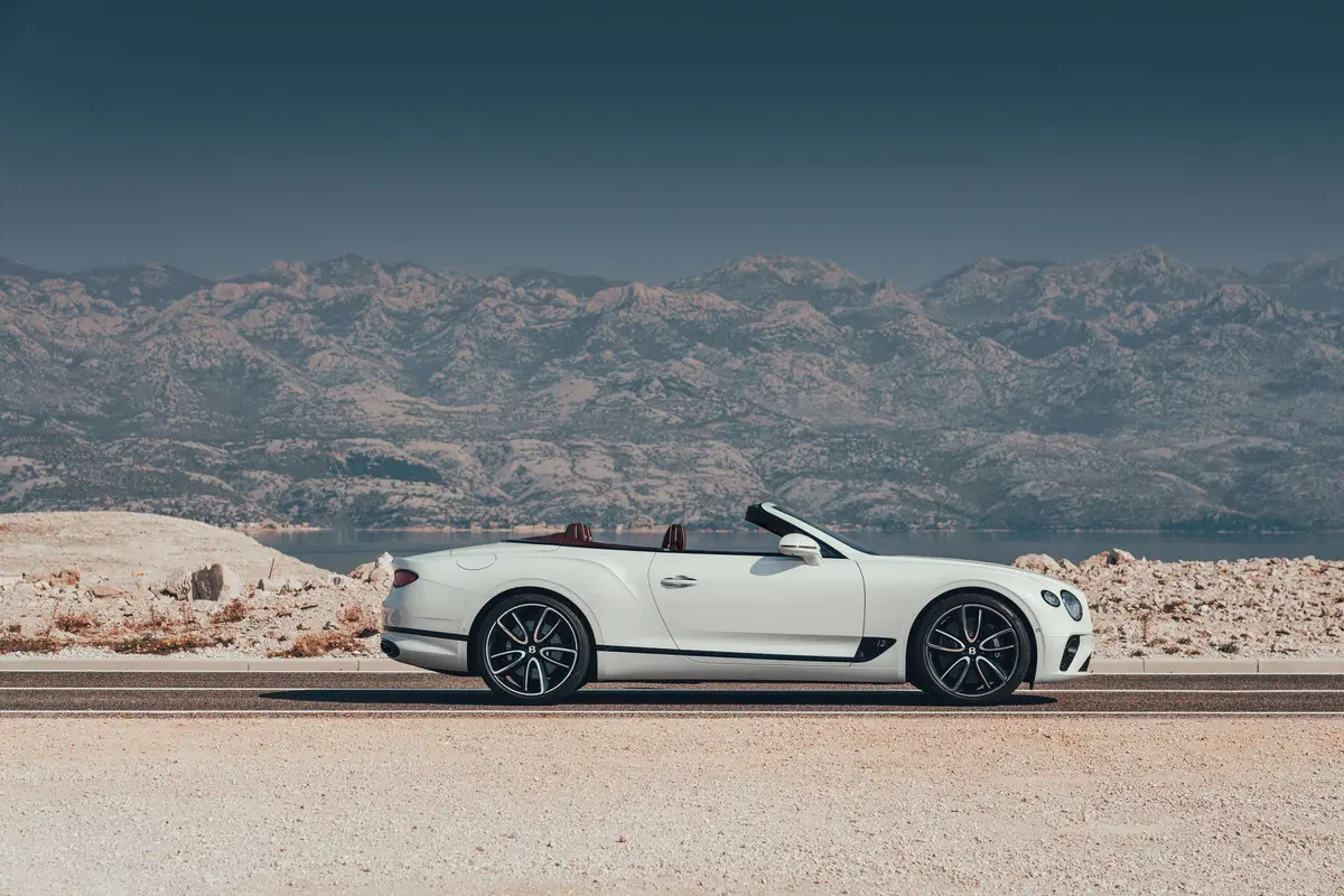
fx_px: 2277
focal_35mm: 61
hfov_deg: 32.9
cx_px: 672
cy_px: 448
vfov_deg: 22.3
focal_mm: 61
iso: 100
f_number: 4.5
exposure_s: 1/400
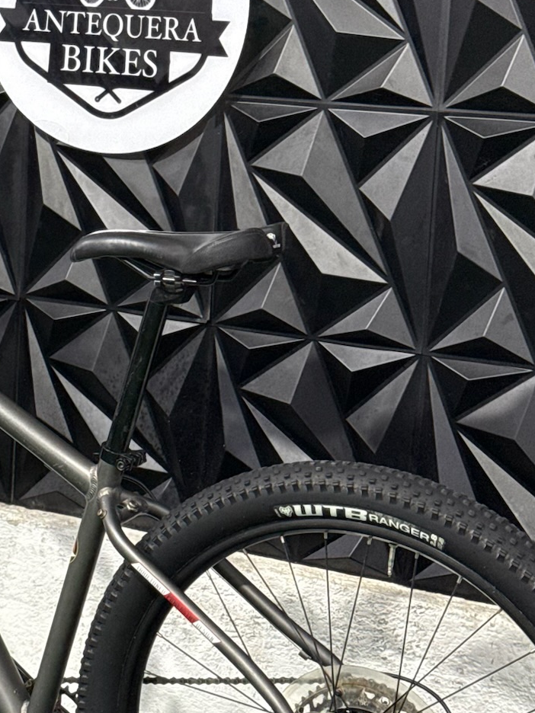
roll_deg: -2.9
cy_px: 382
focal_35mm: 105
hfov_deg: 14.0
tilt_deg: -11.2
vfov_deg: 18.7
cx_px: 54
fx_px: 2164
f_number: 1.78
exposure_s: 1/60
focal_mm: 6.76
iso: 200
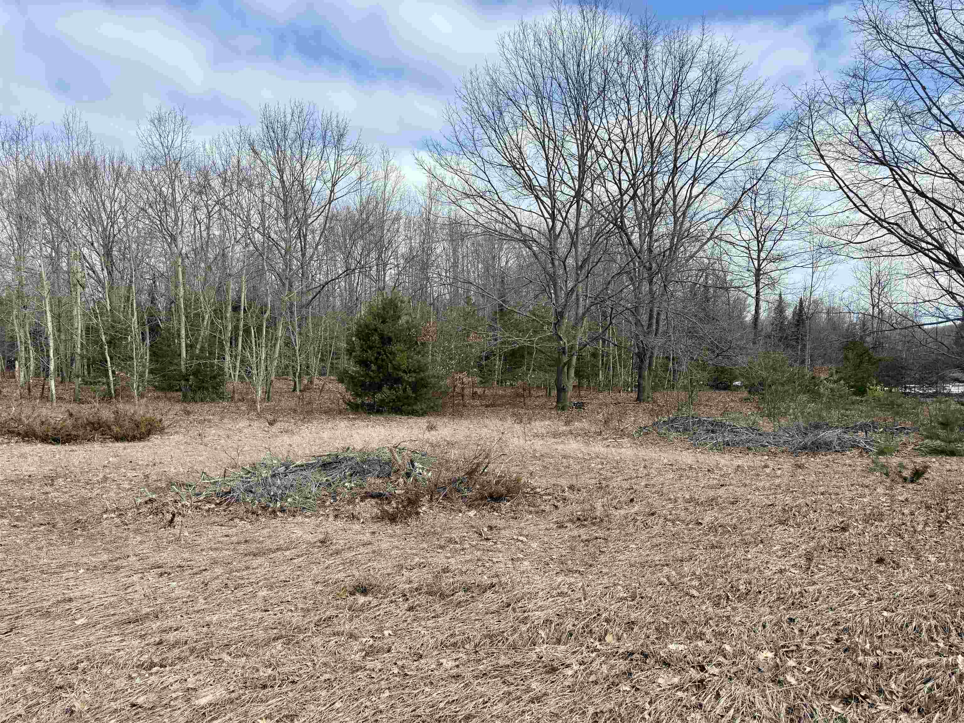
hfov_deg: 71.6
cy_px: 362
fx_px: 668
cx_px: 482
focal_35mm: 24
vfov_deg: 56.8
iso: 80
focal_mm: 6.76
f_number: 1.78
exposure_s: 1/3021
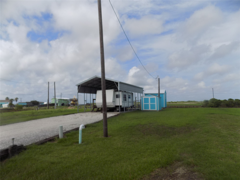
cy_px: 90
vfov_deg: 58.9
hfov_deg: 73.9
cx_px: 120
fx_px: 159
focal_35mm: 23
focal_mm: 4
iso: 80
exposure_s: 1/200
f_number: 9.9
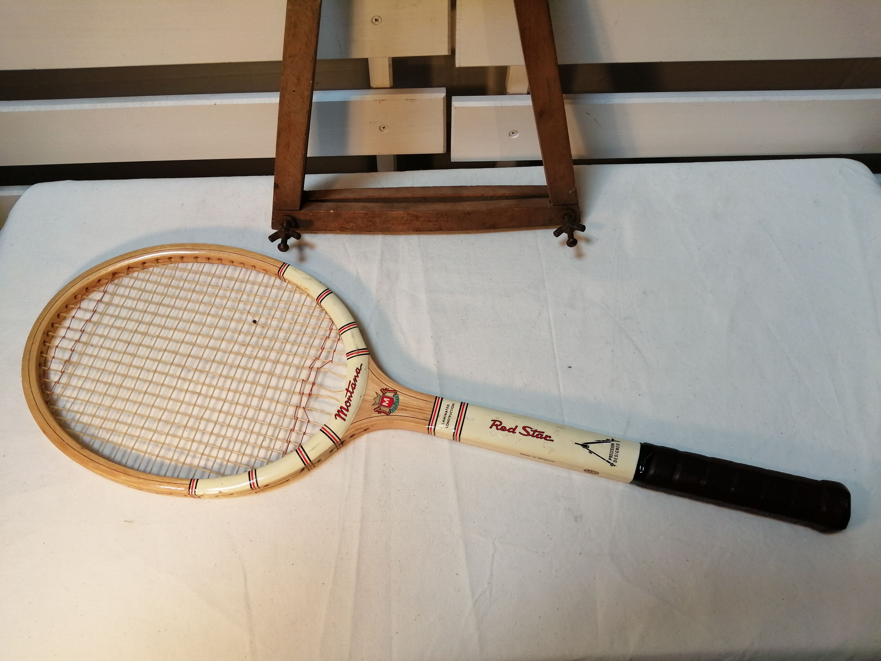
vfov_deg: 53.1
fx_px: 662
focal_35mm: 26
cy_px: 330
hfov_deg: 67.3
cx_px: 440
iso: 50
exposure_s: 1/100
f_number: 1.8
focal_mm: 3.46
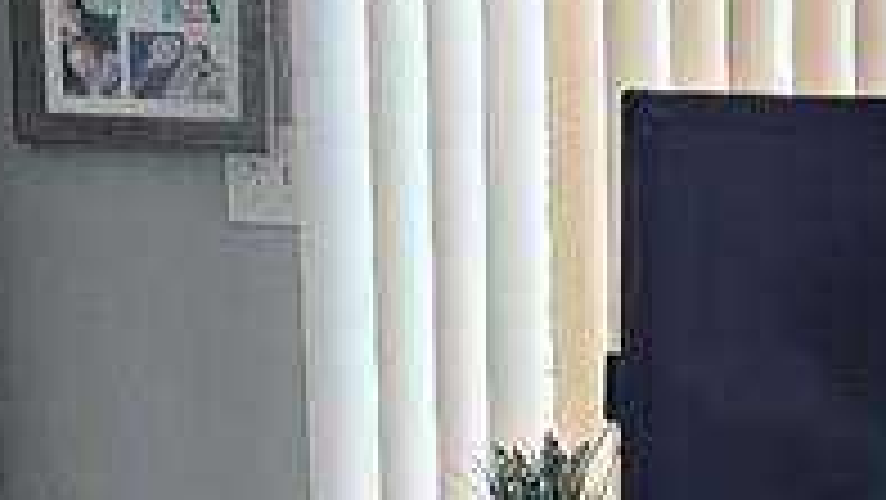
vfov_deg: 9.1
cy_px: 761
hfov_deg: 16.3
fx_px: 3055
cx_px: 796
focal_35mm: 130
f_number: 1.7
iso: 250
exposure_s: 1/44
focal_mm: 6.3
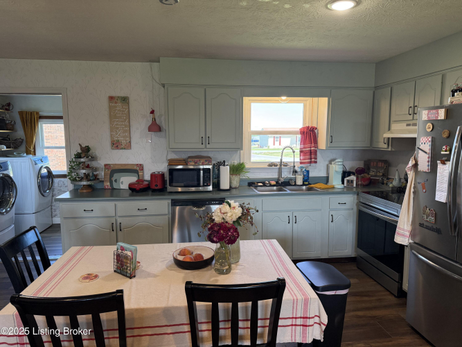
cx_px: 231
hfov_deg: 71.6
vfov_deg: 56.8
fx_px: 320
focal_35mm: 24
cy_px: 174
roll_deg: +0.1
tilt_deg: -6.2
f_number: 1.78
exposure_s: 1/122
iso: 200
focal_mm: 6.76
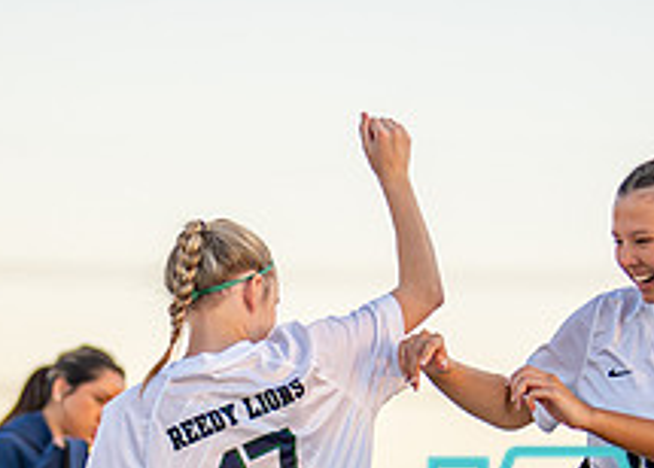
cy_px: 583
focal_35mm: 262
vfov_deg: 5.5
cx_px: 474
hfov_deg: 7.7
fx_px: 4871
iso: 125
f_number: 1.2
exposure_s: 1/1250
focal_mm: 50
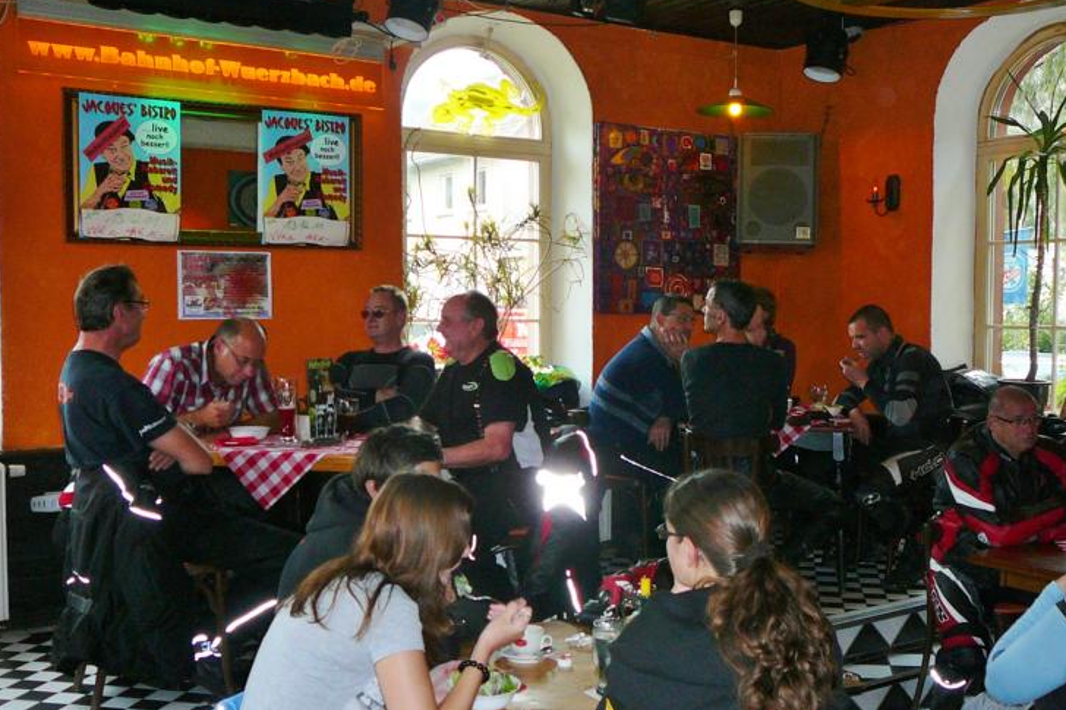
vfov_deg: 33.4
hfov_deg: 48.4
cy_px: 375
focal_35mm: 40
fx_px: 1184
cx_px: 564
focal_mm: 5.2
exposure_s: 1/30
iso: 100
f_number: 2.8
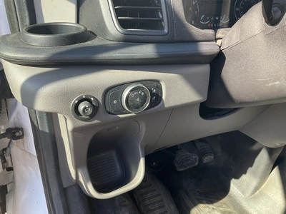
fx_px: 240
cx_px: 143
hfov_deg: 61.7
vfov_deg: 48.2
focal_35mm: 29
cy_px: 107
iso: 25
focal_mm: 3
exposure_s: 1/122
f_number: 1.8
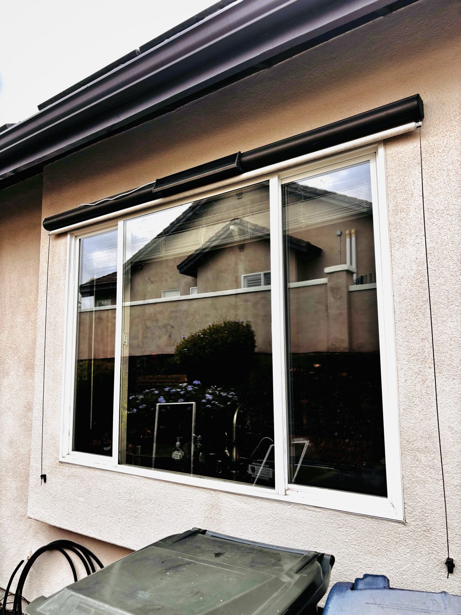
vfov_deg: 67.3
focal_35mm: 26
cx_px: 230
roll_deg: -0.8
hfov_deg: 53.1
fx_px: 462
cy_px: 308
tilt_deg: +7.1
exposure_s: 1/121
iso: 80
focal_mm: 5.96
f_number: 1.6
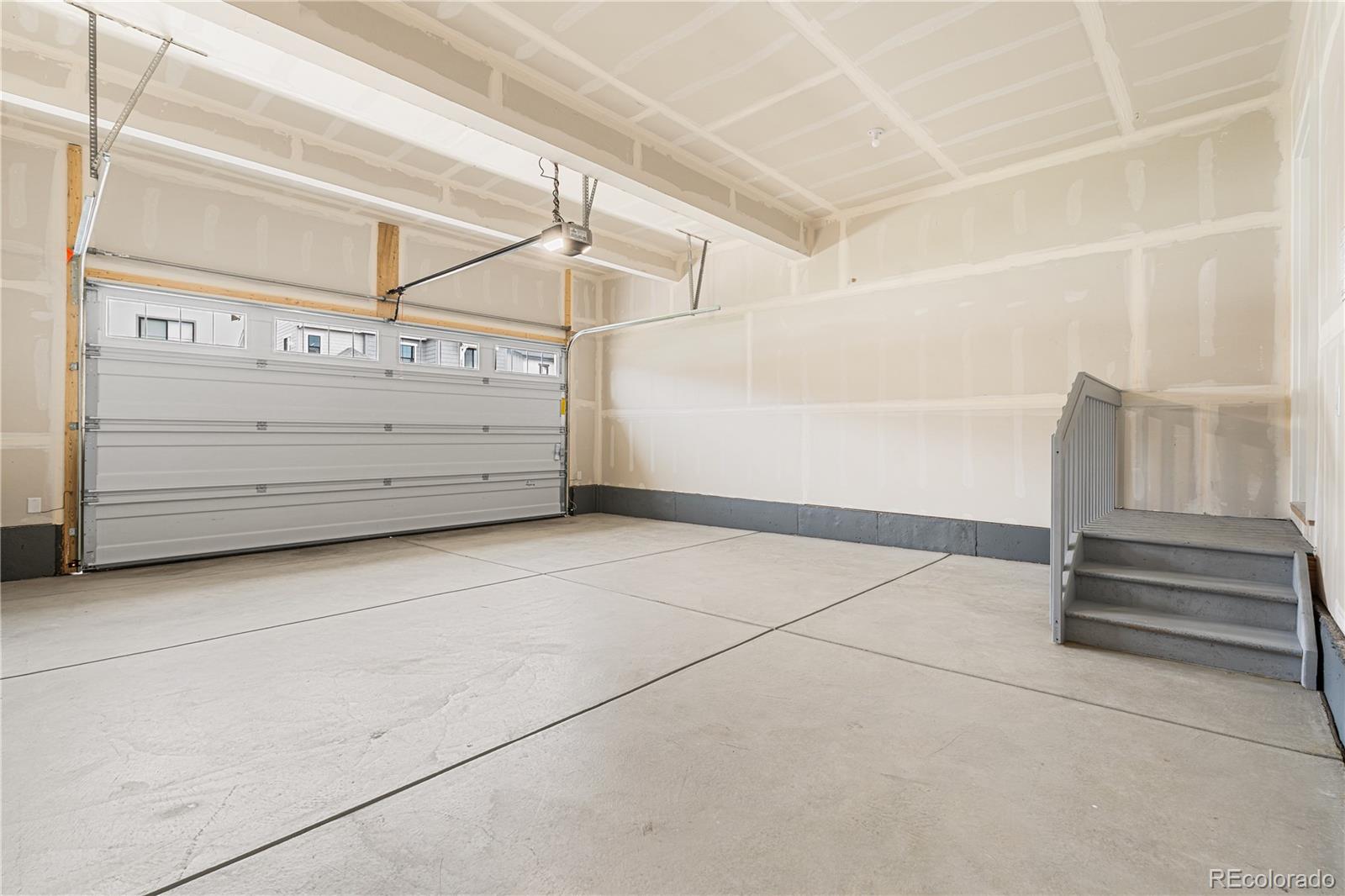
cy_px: 448
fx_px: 598
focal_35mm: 16
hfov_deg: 96.7
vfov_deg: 73.7
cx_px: 672
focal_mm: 16
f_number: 8
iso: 100
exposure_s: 2.5
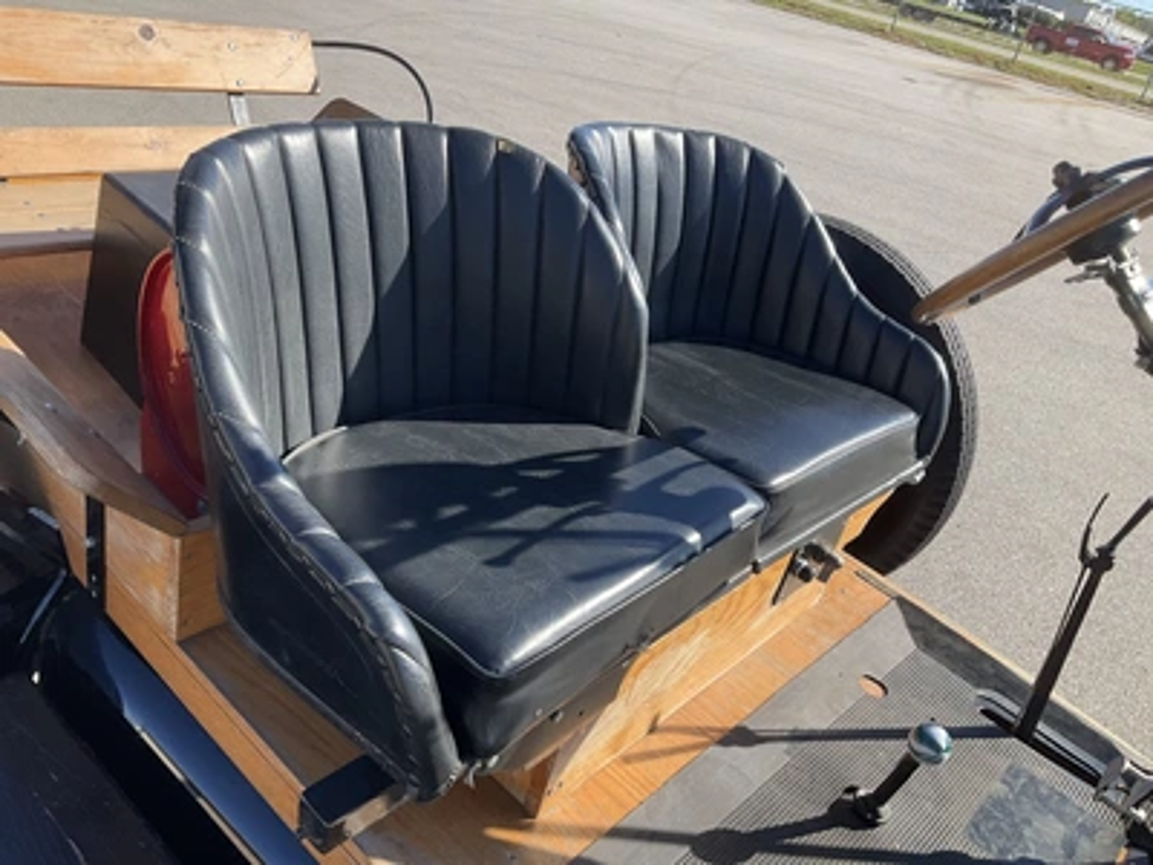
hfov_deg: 61.7
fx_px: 966
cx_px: 576
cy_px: 432
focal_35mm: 29
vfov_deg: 48.2
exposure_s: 1/739
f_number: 1.8
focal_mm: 3
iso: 25
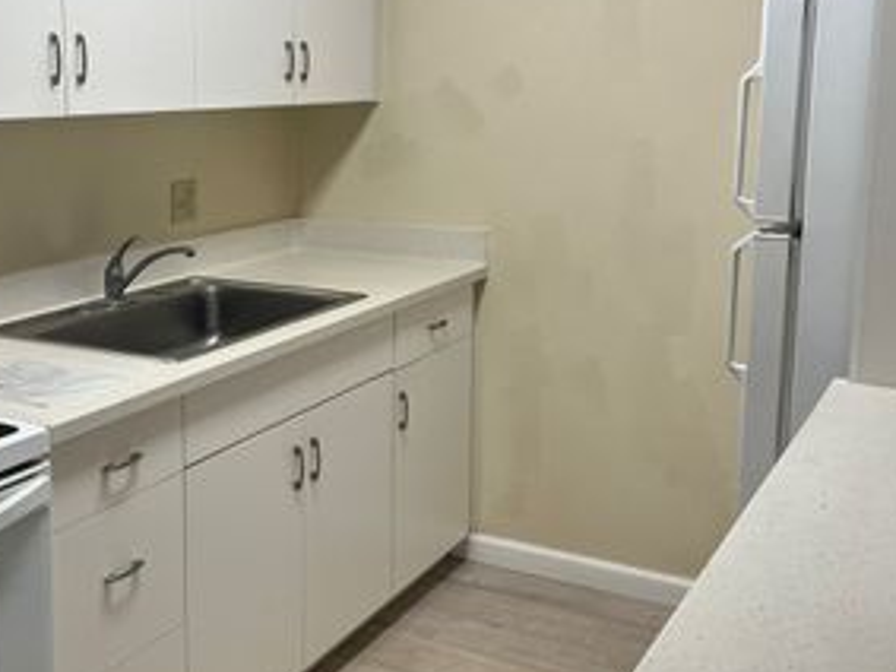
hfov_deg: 40.2
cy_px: 246
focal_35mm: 46
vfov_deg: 31.3
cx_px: 237
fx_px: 1190
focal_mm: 5.1
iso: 80
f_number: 1.6
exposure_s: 1/120
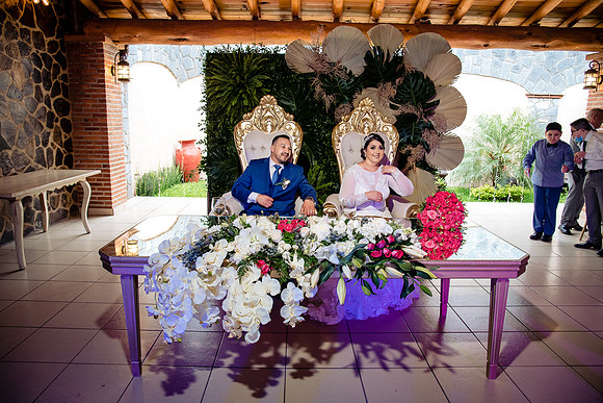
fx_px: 402
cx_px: 302
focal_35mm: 24
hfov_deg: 73.7
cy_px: 202
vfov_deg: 53.2
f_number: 5.6
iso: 1250
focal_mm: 24
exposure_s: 1/125
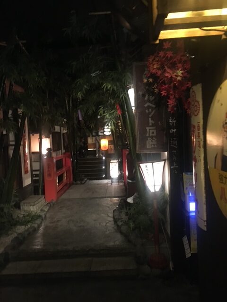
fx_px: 254
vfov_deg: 61.7
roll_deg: +2.6
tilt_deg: -1.1
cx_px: 114
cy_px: 151
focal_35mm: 29
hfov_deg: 48.2
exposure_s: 1/15
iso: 500
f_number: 2.2
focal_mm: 4.15
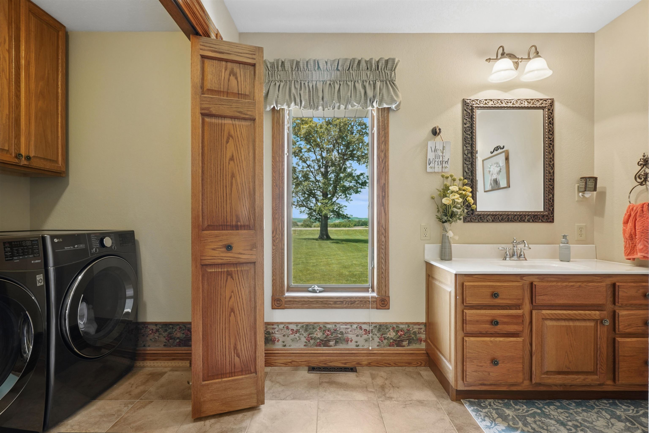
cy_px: 216
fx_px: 288
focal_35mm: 16
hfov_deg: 96.7
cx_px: 324
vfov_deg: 73.7
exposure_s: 1/6
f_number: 9
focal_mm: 16
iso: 400
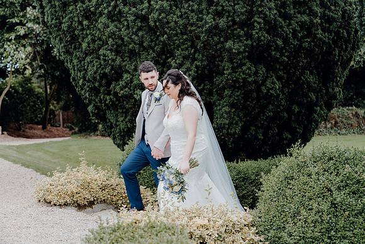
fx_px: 537
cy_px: 122
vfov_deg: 25.5
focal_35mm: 53
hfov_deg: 37.5
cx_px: 182
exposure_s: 1/200
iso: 125
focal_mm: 53
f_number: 3.5
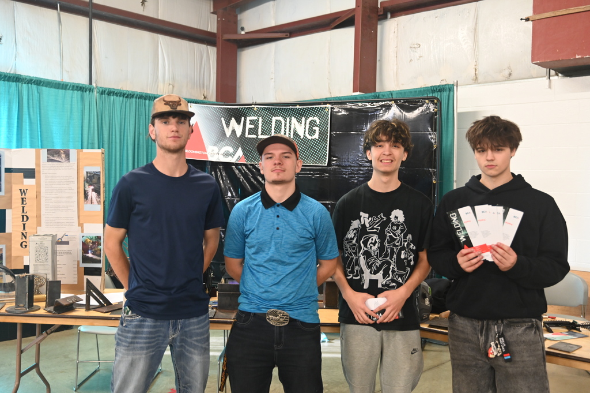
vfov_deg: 36.8
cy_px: 196
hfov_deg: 53.2
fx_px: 590
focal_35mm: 36
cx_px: 295
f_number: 2.8
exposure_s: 1/125
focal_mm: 36
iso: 2000
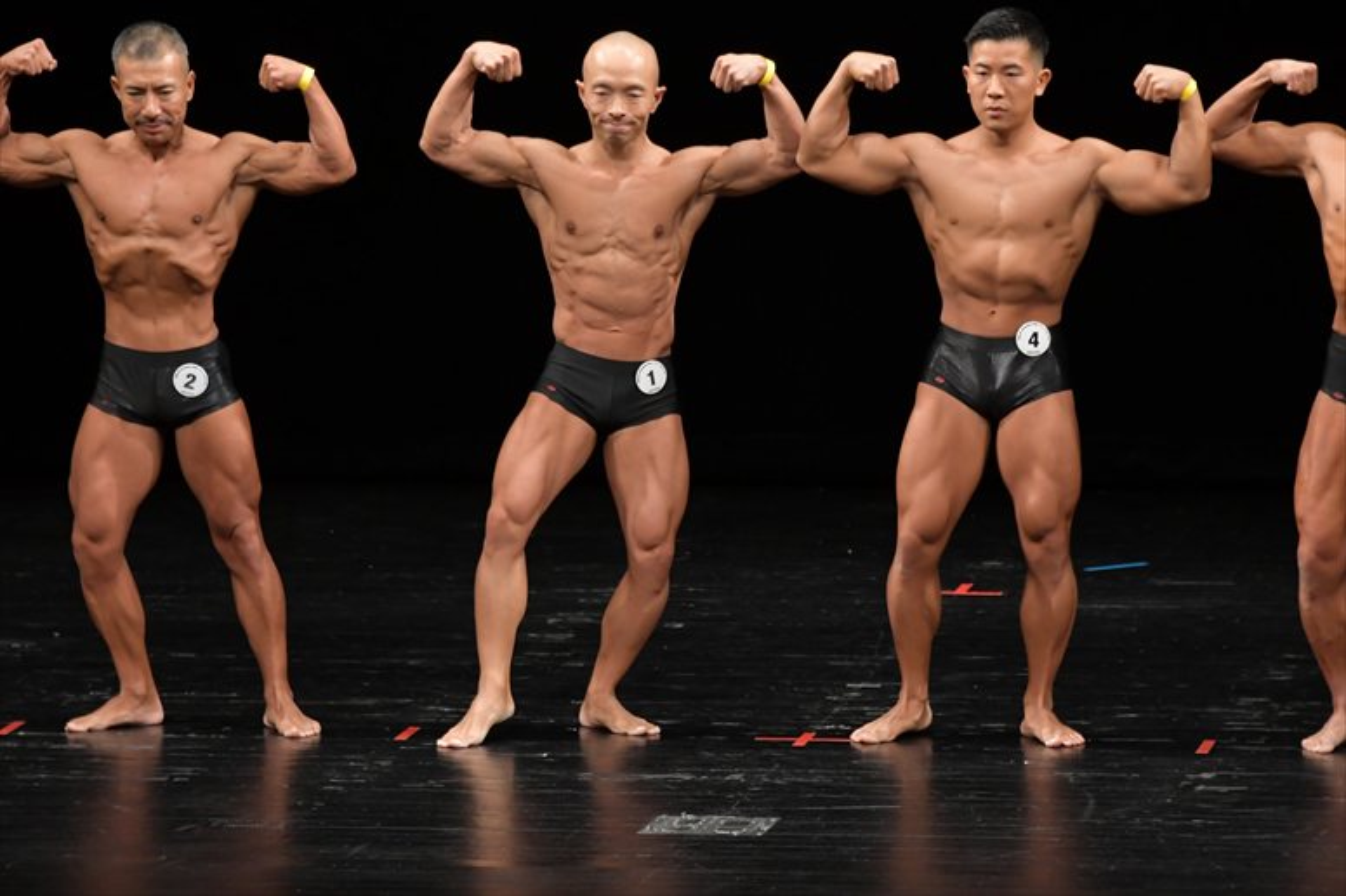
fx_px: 10651
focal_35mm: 285
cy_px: 448
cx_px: 673
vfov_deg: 4.8
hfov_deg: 7.2
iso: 2500
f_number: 5.6
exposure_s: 1/400
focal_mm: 190
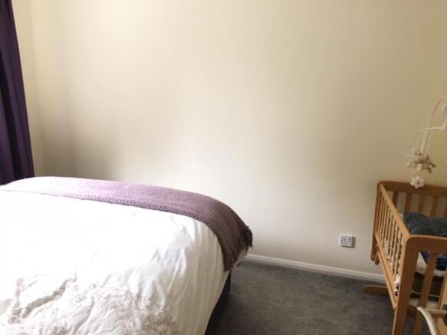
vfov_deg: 48.2
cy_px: 168
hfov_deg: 61.7
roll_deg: -2.9
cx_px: 224
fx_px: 374
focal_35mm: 29
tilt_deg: -14.2
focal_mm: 4.15
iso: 160
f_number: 2.2
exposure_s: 1/33
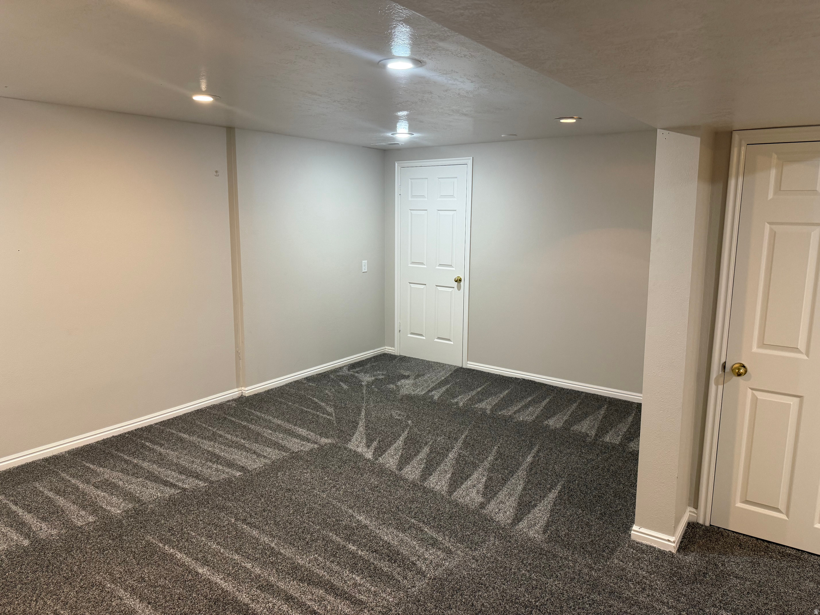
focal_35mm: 24
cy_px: 308
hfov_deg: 71.6
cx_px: 410
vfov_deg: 56.8
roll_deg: -0.1
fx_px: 569
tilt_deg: -8.1
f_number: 1.78
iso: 200
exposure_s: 1/60
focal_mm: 6.76
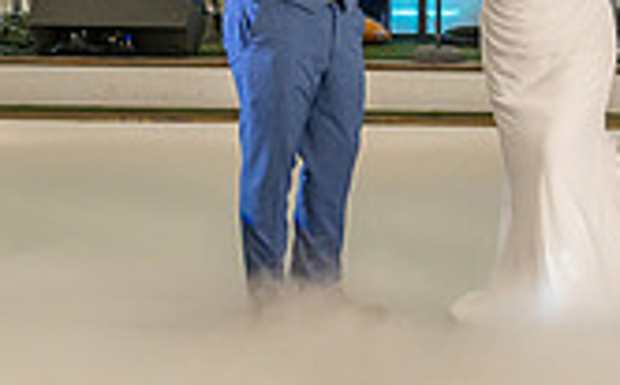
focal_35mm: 164
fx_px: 2765
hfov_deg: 12.8
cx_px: 426
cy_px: -177
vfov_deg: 7.8
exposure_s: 1/125
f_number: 4
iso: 640
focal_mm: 36
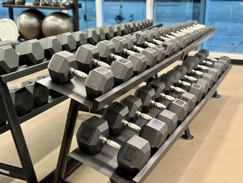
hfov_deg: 39.7
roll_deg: +0.8
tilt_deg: -17.8
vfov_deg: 30.3
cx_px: 122
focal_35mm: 48
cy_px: 92
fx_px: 337
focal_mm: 6.76
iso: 640
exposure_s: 1/30
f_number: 1.78
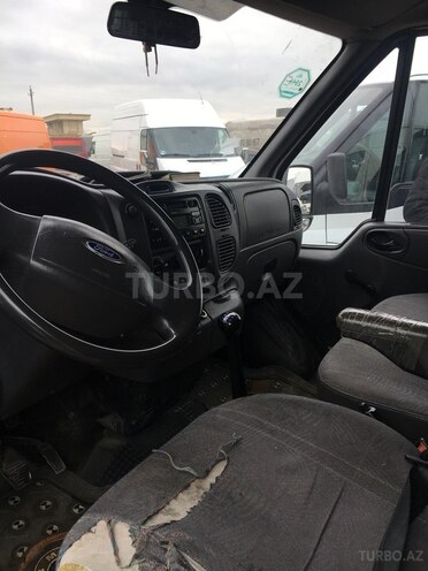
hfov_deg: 48.2
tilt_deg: -15.0
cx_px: 214
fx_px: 478
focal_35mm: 29
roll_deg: +2.8
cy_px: 286
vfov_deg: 61.7
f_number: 2.2
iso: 25
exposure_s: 1/217
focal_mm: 4.15
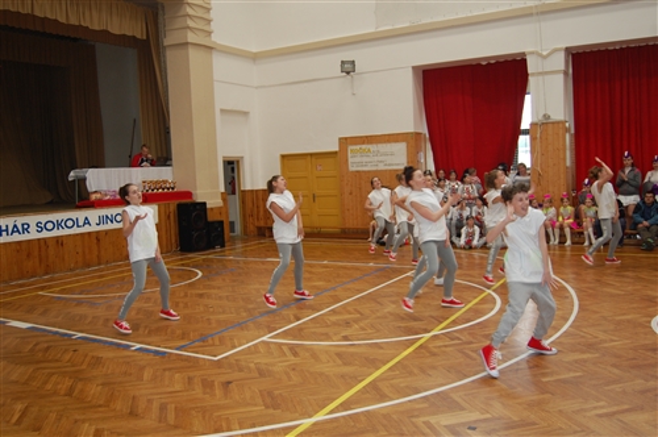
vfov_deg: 43.5
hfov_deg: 62.0
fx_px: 548
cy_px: 218
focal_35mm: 30
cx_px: 329
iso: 400
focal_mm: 20
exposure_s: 1/60
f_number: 3.8
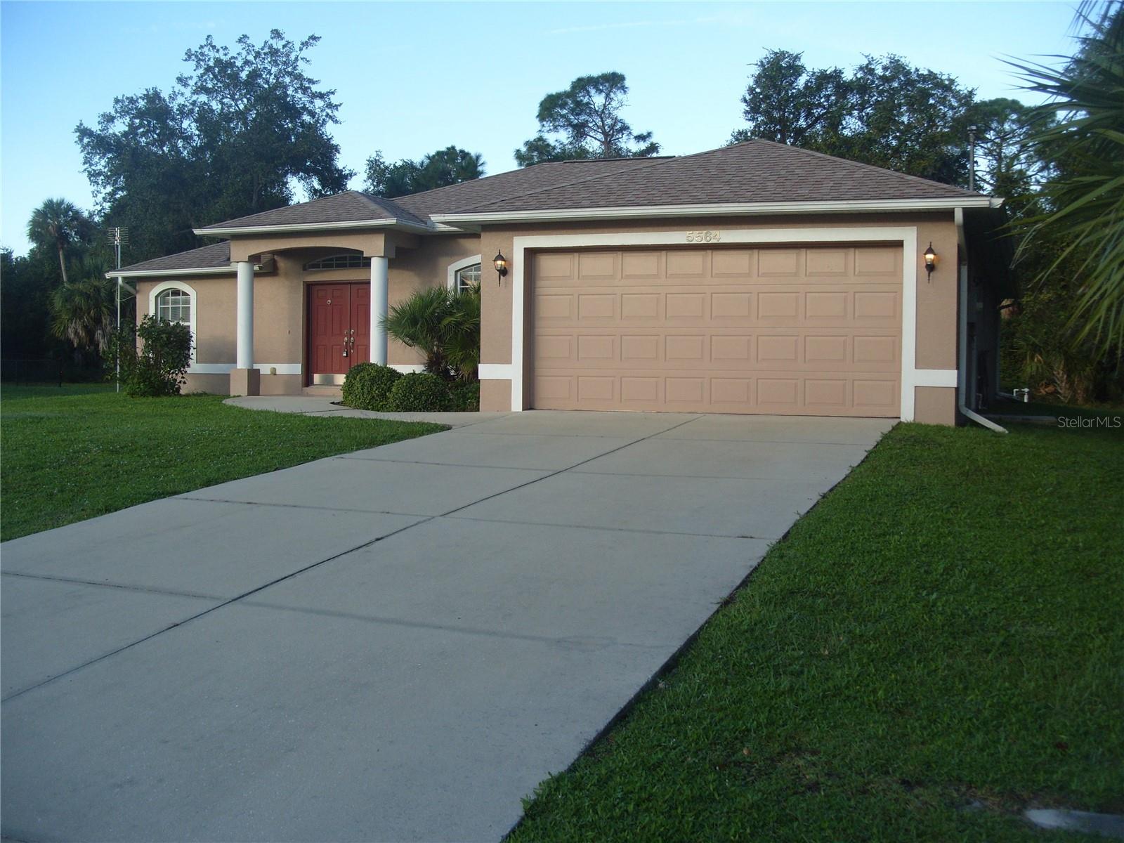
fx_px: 1136
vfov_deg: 40.7
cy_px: 422
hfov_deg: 52.6
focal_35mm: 35
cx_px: 562
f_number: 2.8
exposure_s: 1/500
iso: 80
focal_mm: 7.8
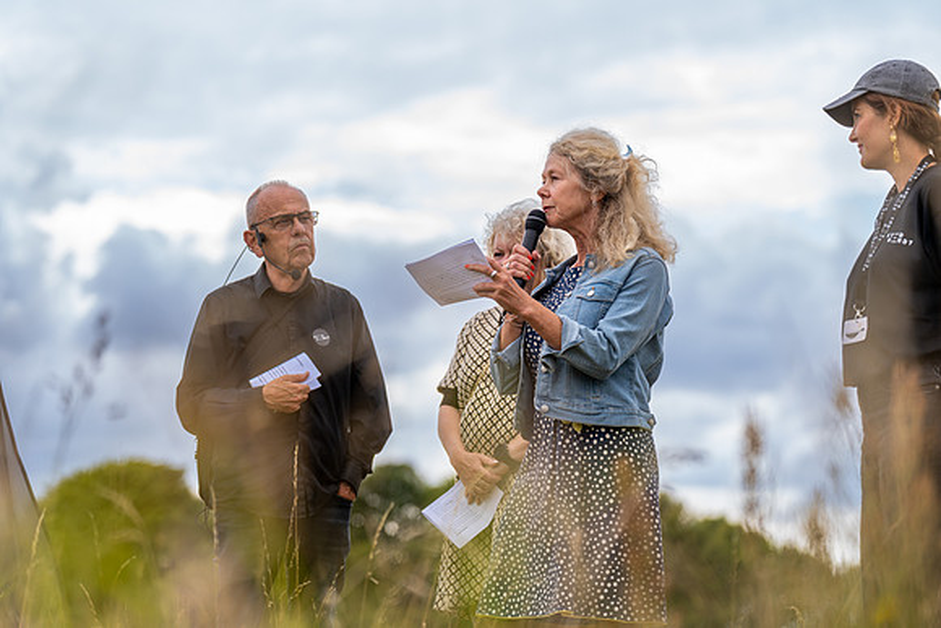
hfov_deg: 18.8
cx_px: 470
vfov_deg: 12.6
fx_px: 2850
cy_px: 314
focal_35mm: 109
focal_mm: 109
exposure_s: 1/800
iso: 80
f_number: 2.8
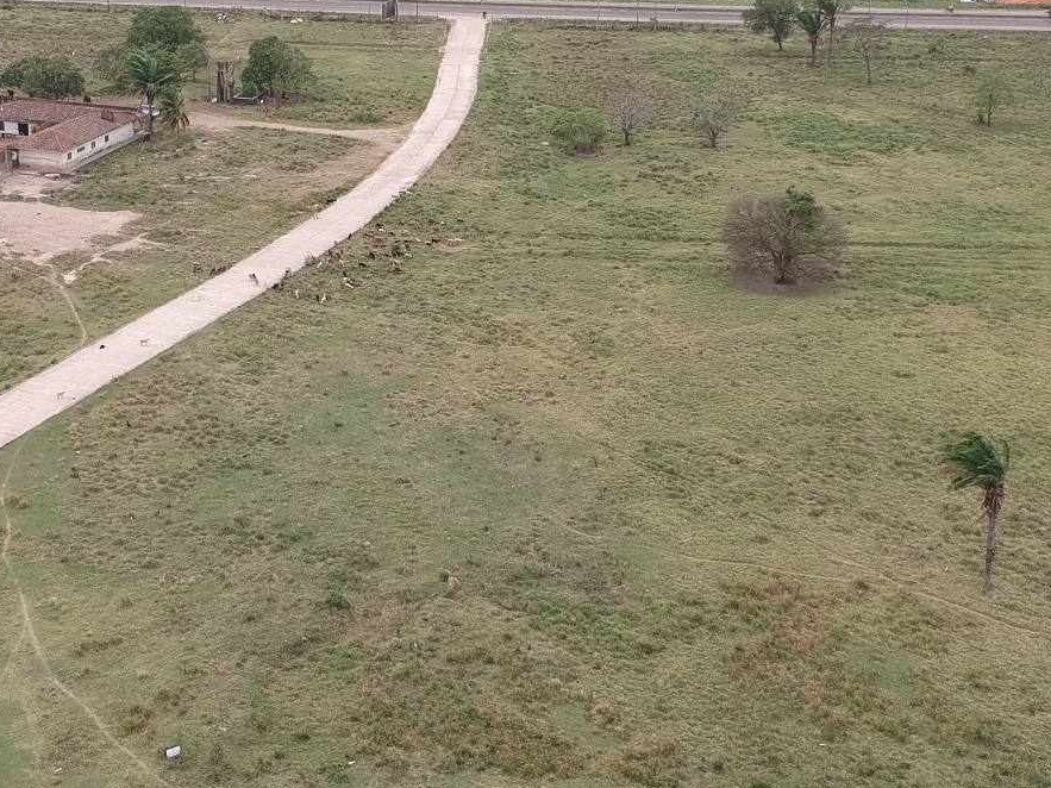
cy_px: 298
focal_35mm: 58
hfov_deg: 33.2
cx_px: 557
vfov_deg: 25.2
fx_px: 1761
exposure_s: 1/400
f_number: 2.6
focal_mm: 4.49
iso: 100
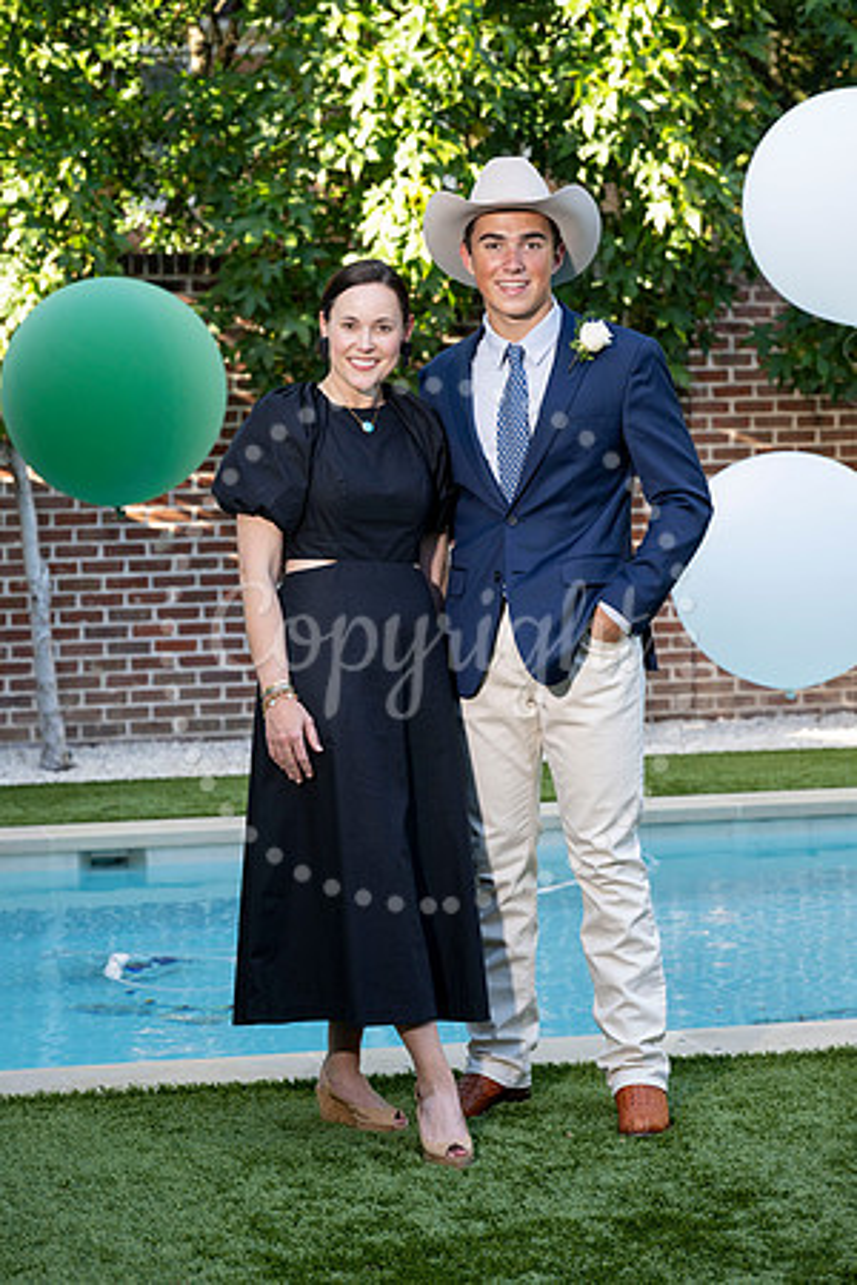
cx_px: 428
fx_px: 3178
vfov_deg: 22.9
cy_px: 642
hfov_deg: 15.4
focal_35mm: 89
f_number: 5
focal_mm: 89
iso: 400
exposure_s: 1/200
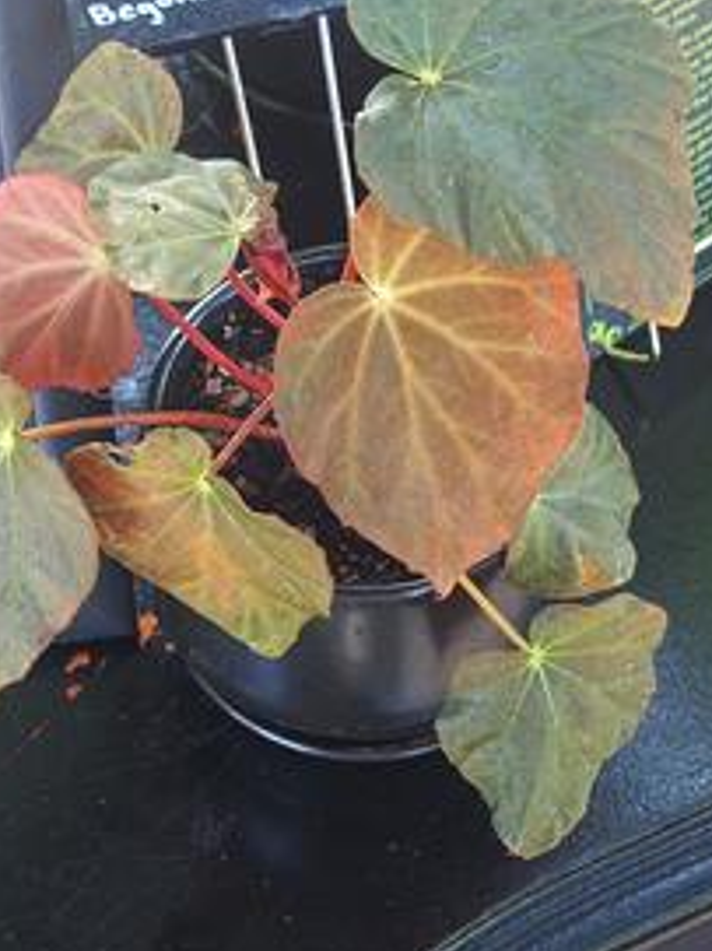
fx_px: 1866
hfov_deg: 21.6
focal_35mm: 68
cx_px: 267
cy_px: 270
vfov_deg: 28.3
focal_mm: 9.8
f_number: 2.8
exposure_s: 1/50
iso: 250
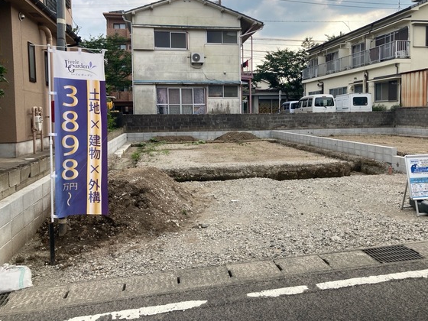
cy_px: 138
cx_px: 238
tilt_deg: -3.8
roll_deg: +0.0
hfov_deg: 56.7
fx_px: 396
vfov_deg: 44.1
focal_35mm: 32
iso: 20
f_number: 1.8
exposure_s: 1/899
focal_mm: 3.99
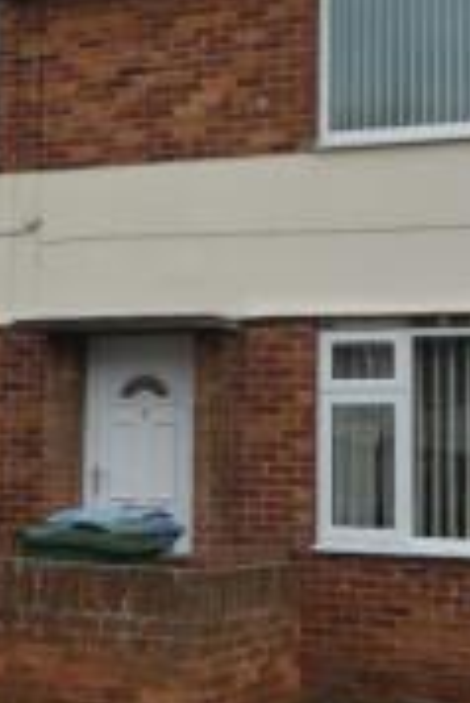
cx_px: 197
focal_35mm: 80
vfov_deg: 25.2
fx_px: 1564
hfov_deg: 17.1
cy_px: 235
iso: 200
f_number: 6.3
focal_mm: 20
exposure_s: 1/160
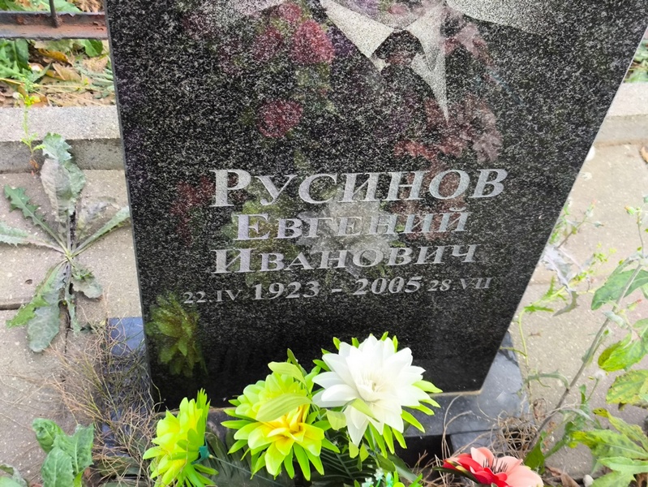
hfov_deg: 38.2
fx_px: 936
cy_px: 244
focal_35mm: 50
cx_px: 324
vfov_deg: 29.1
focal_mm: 4.71
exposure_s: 1/120
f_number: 1.7
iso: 50
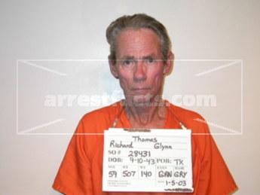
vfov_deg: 24.8
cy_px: 98
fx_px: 443
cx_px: 130
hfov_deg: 32.7
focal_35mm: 59
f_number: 3
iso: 100
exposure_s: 1/60.7
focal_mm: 12.2
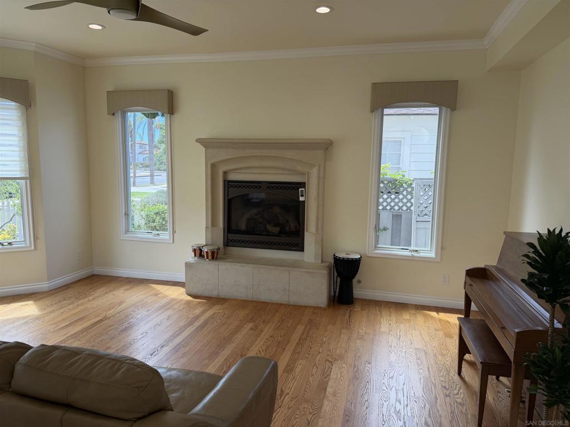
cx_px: 285
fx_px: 395
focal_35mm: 24
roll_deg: -0.5
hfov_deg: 71.6
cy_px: 214
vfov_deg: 56.8
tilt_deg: -7.6
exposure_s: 1/313
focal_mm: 6.76
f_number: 1.78
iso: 80
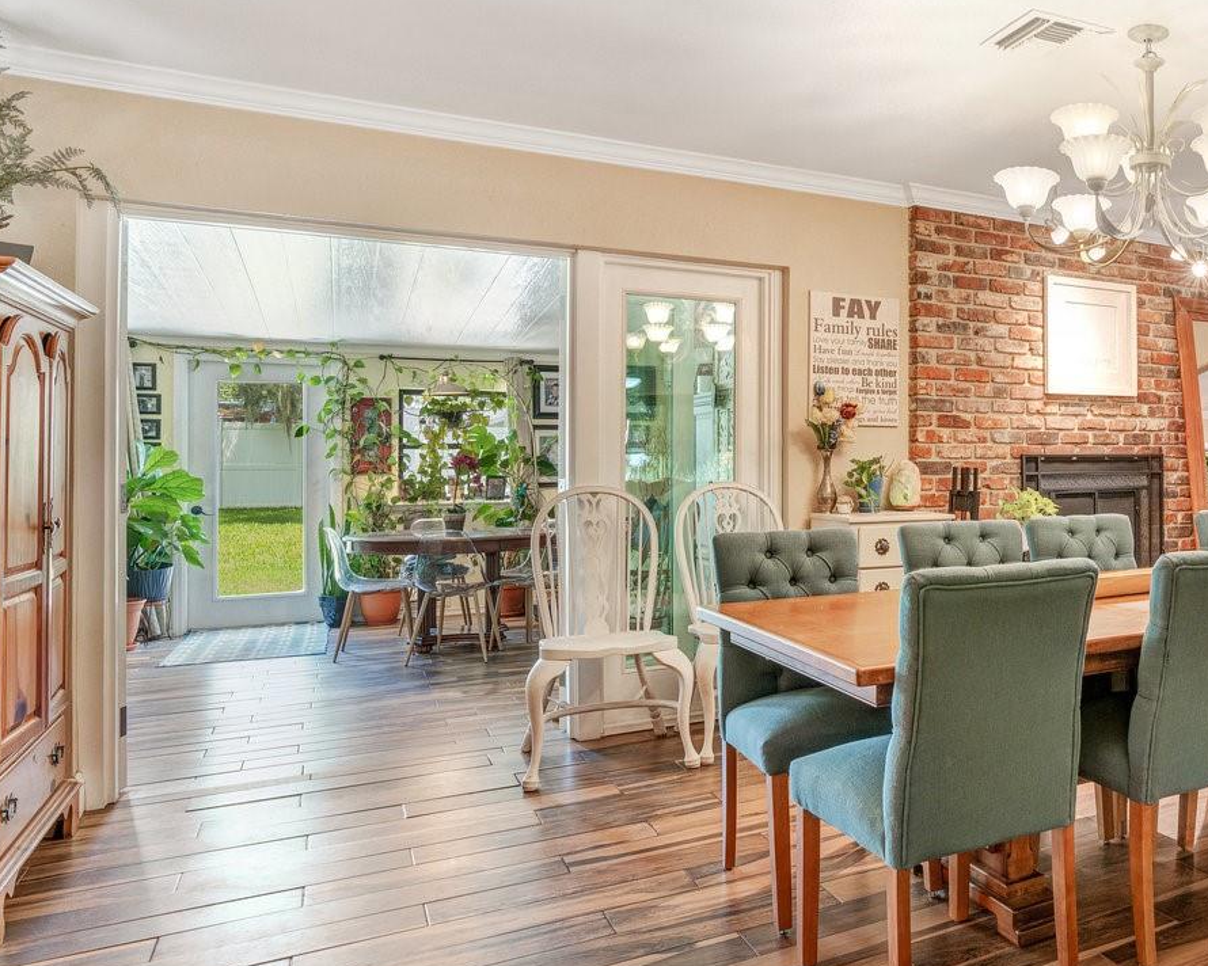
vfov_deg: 53.1
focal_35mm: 27
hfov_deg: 57.3
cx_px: 1030
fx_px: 965
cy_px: 447
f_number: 7.1
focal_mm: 16
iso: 640
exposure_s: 1/15
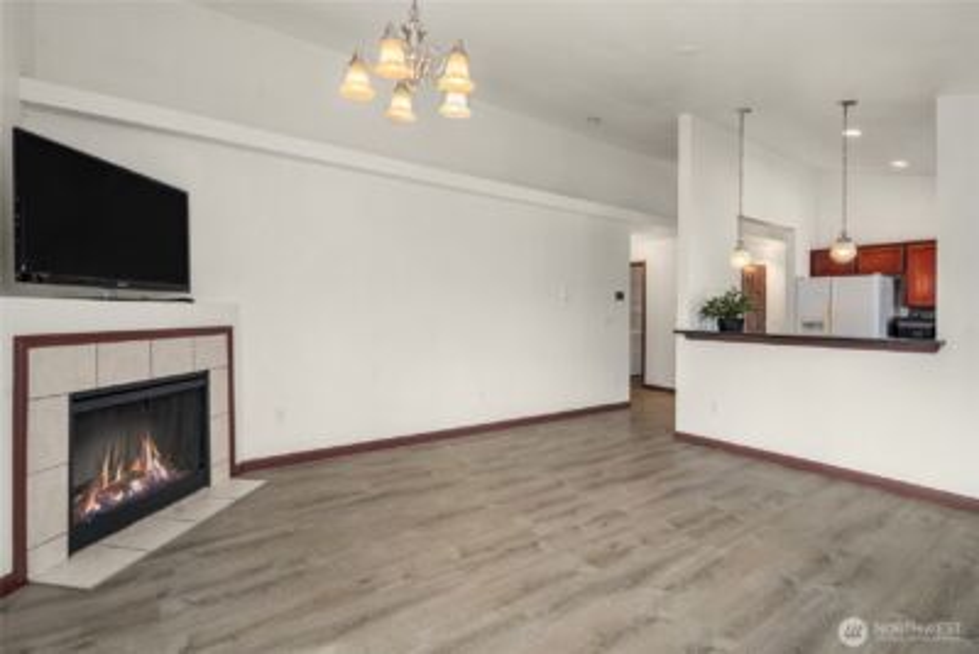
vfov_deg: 70.5
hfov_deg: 93.3
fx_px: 462
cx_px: 490
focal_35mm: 17
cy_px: 327
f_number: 8
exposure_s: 1/10
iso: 200
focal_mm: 17
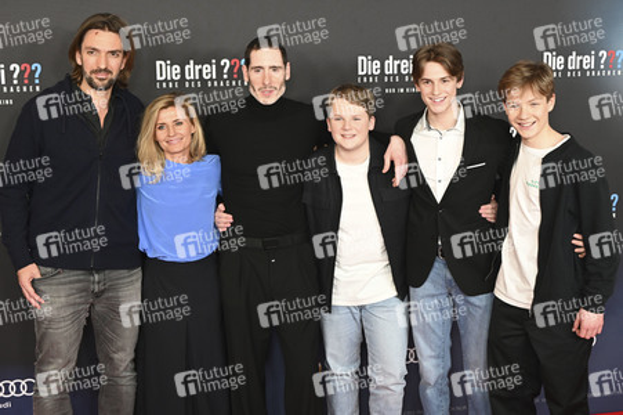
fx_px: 761
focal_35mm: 44
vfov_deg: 30.5
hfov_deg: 44.5
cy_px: 208
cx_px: 312
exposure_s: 1/160
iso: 1000
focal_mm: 44
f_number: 5.6
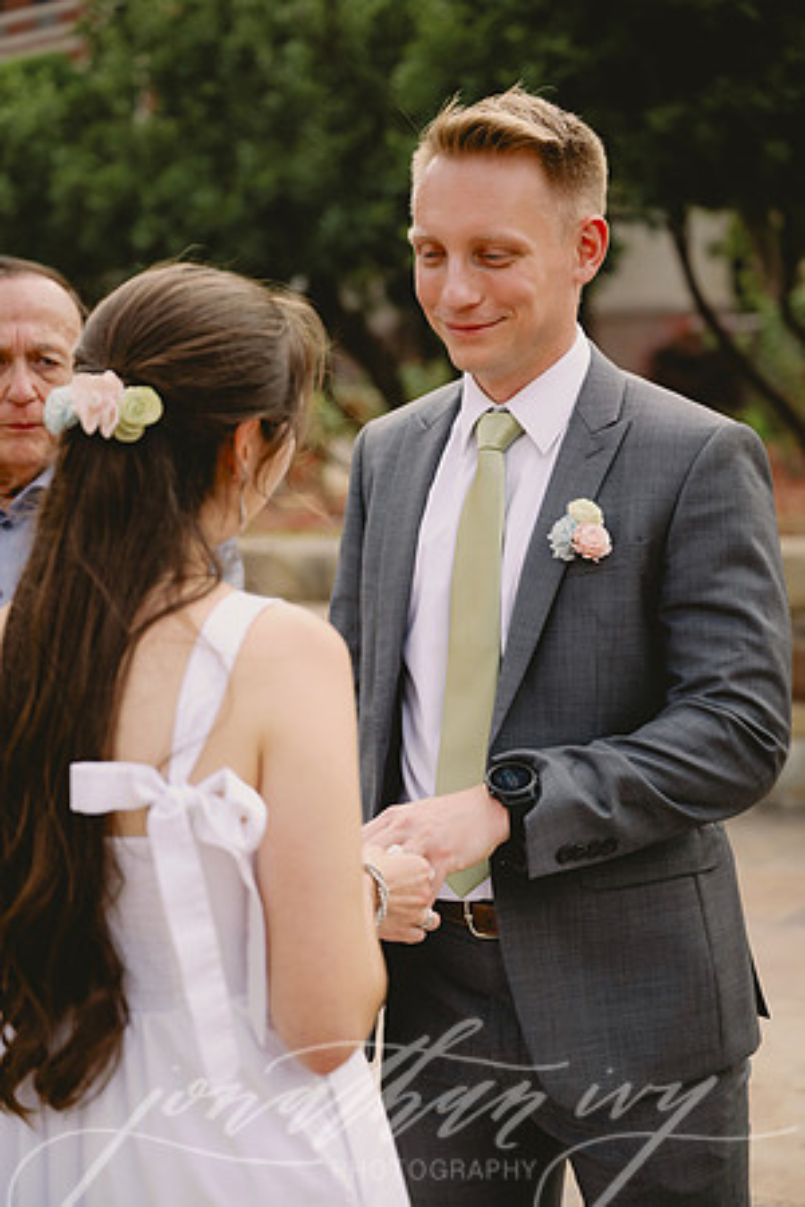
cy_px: 604
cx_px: 402
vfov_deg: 28.8
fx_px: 2348
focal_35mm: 70
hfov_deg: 19.5
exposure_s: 1/4000
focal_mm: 70
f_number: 3.2
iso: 500
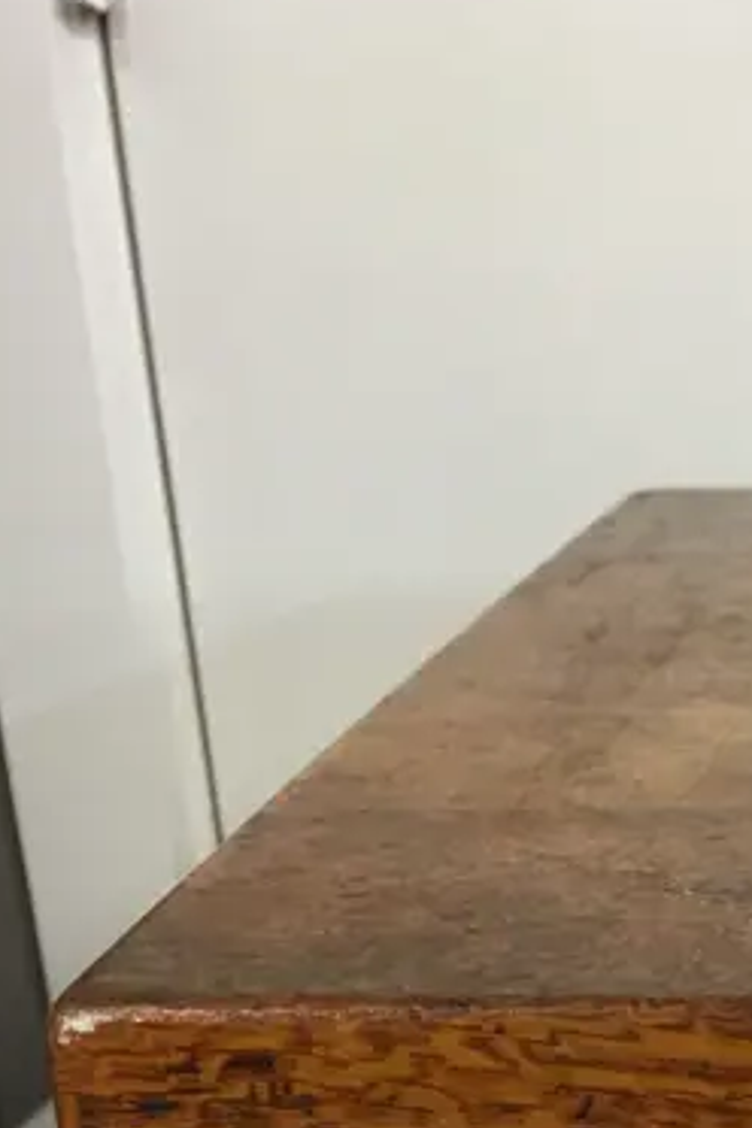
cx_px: 931
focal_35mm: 83
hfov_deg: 15.8
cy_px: 1459
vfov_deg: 22.0
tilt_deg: -25.6
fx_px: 2600
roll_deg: +0.2
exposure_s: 1/17
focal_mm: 4.15
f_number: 2.2
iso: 50
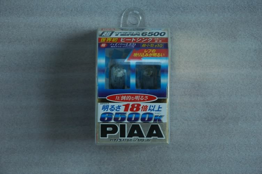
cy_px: 87
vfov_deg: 13.0
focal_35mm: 105
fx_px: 763
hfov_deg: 19.5
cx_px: 131
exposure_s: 1/40
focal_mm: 70
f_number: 7.1
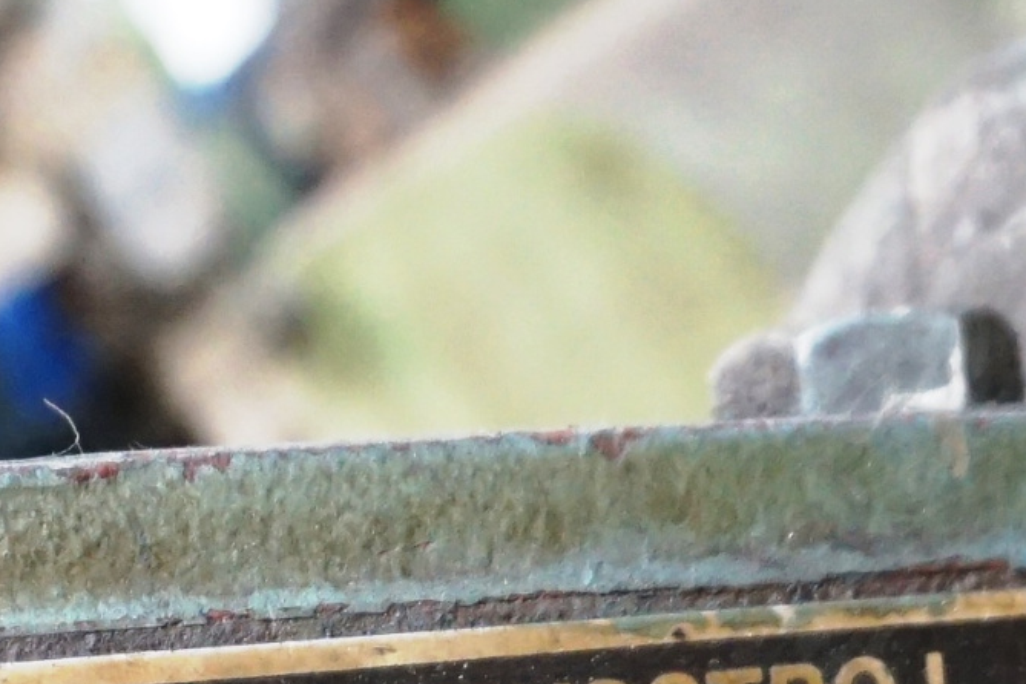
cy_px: 1327
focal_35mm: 117
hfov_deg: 17.4
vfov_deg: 10.8
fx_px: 3334
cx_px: 267
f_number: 4
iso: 1600
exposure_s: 1/60
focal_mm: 16
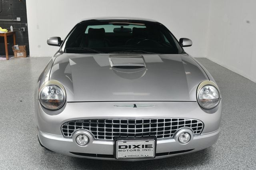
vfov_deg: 34.2
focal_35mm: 39
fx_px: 277
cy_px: 85
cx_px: 128
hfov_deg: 49.6
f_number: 11
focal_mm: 26
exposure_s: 1/160
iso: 100
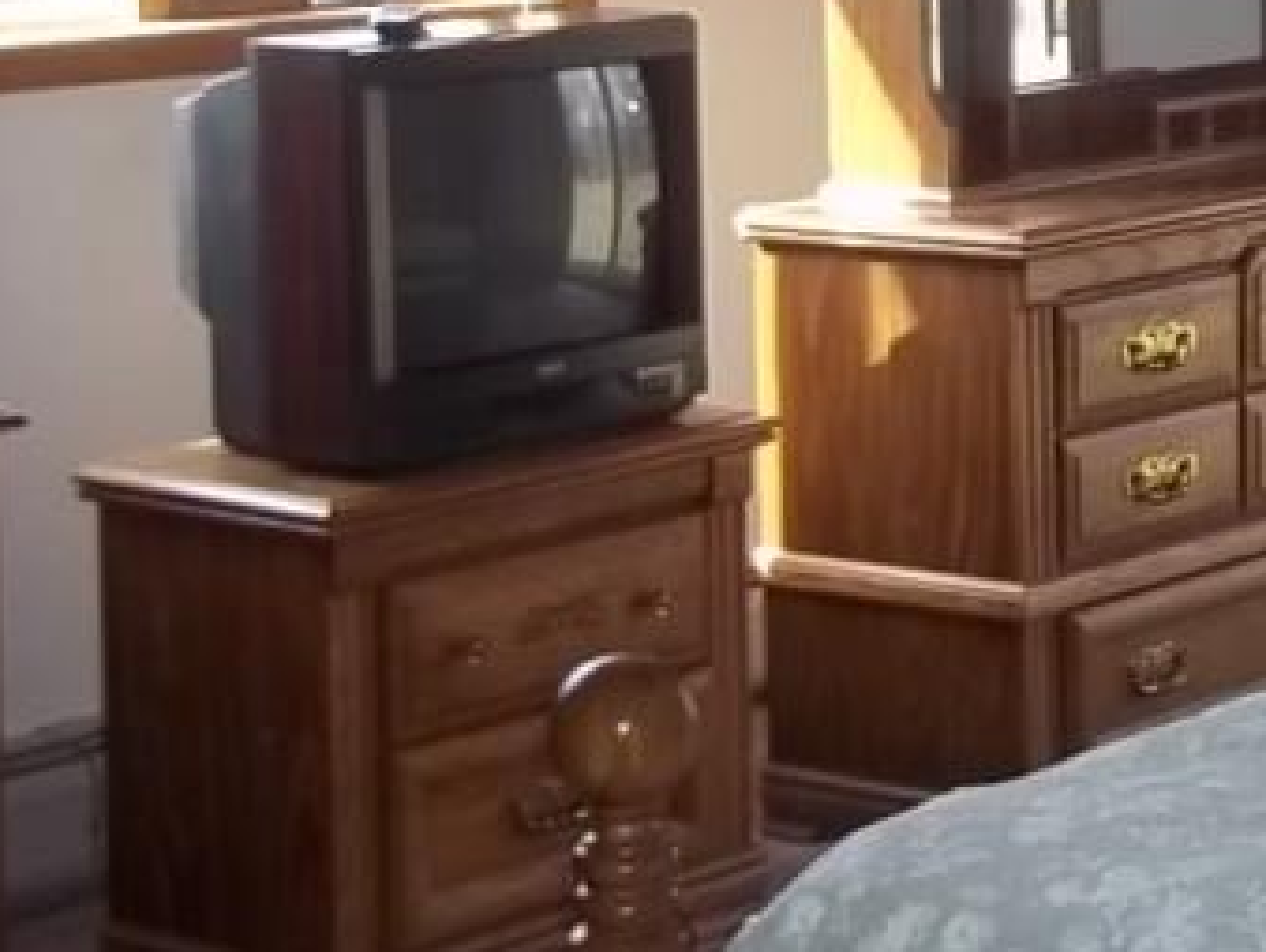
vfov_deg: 13.4
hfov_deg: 17.2
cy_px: 7
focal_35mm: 109
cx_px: 1517
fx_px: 3989
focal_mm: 6.5
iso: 160
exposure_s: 1/80
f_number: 3.1
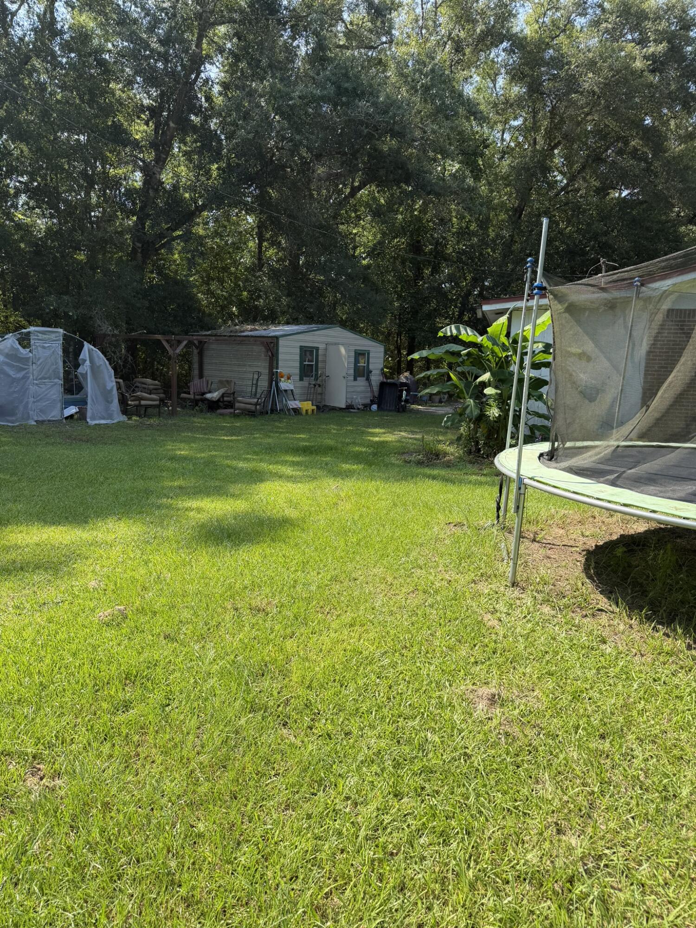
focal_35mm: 24
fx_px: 643
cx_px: 348
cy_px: 464
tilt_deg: -8.0
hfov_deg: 56.8
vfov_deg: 71.6
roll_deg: -2.1
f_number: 1.78
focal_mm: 6.76
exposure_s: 1/1385
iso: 80
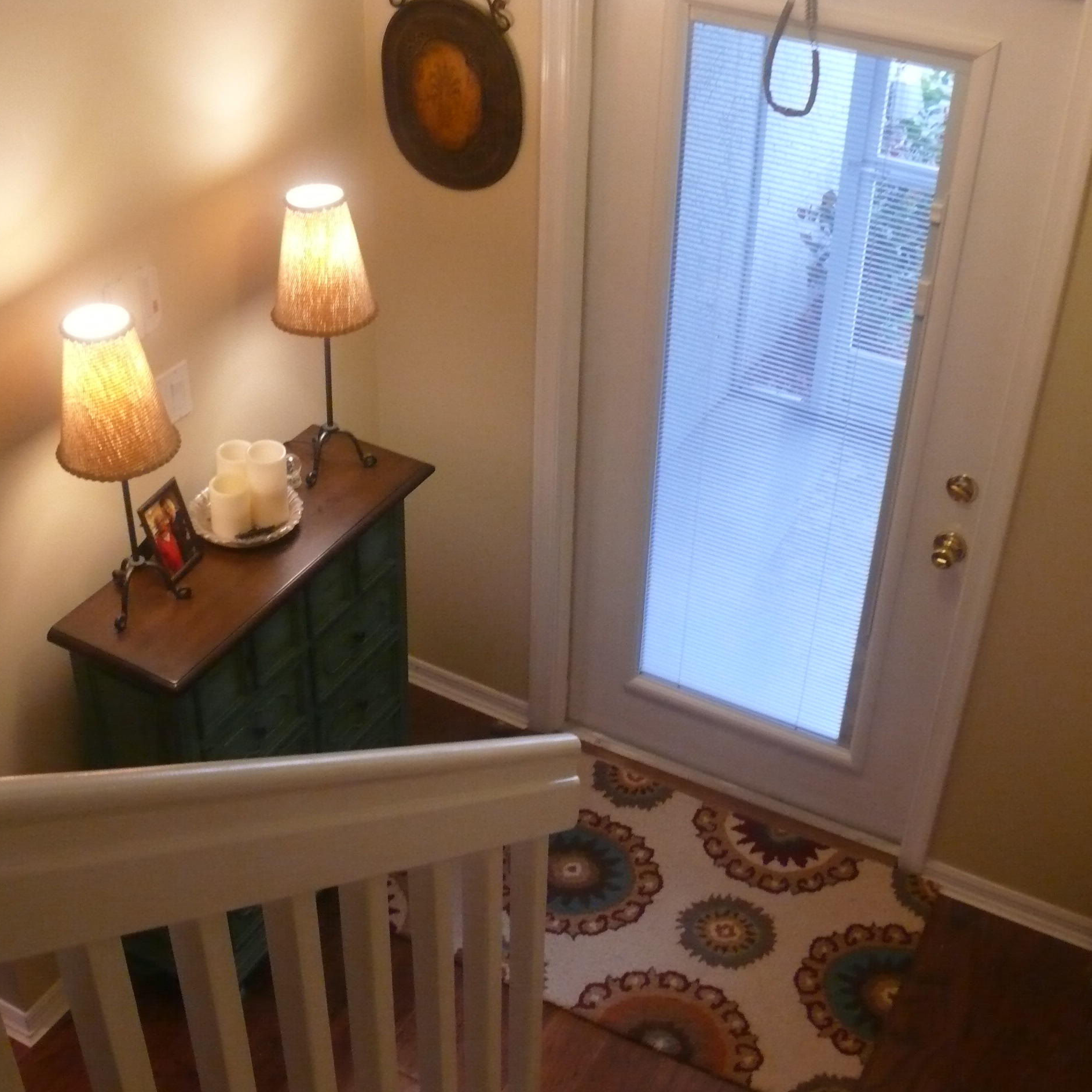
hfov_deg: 40.0
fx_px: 1499
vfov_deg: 40.0
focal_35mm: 42
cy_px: 550
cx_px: 511
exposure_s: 1/20
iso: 400
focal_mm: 7.4
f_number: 2.8
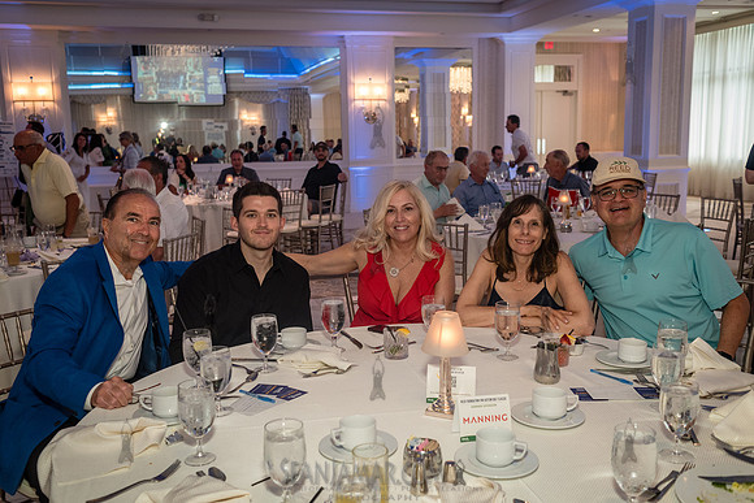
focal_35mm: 35
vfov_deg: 37.9
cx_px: 377
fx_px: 733
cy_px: 252
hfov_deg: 54.4
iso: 1600
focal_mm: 35
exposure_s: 1/200
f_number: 4
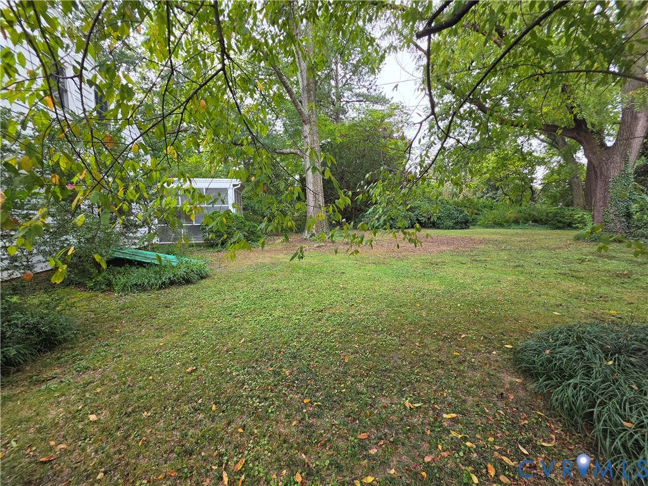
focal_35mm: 13
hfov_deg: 106.2
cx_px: 324
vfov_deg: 89.9
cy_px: 243
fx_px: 243
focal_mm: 2.2
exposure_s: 1/120
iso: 50
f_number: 1.9
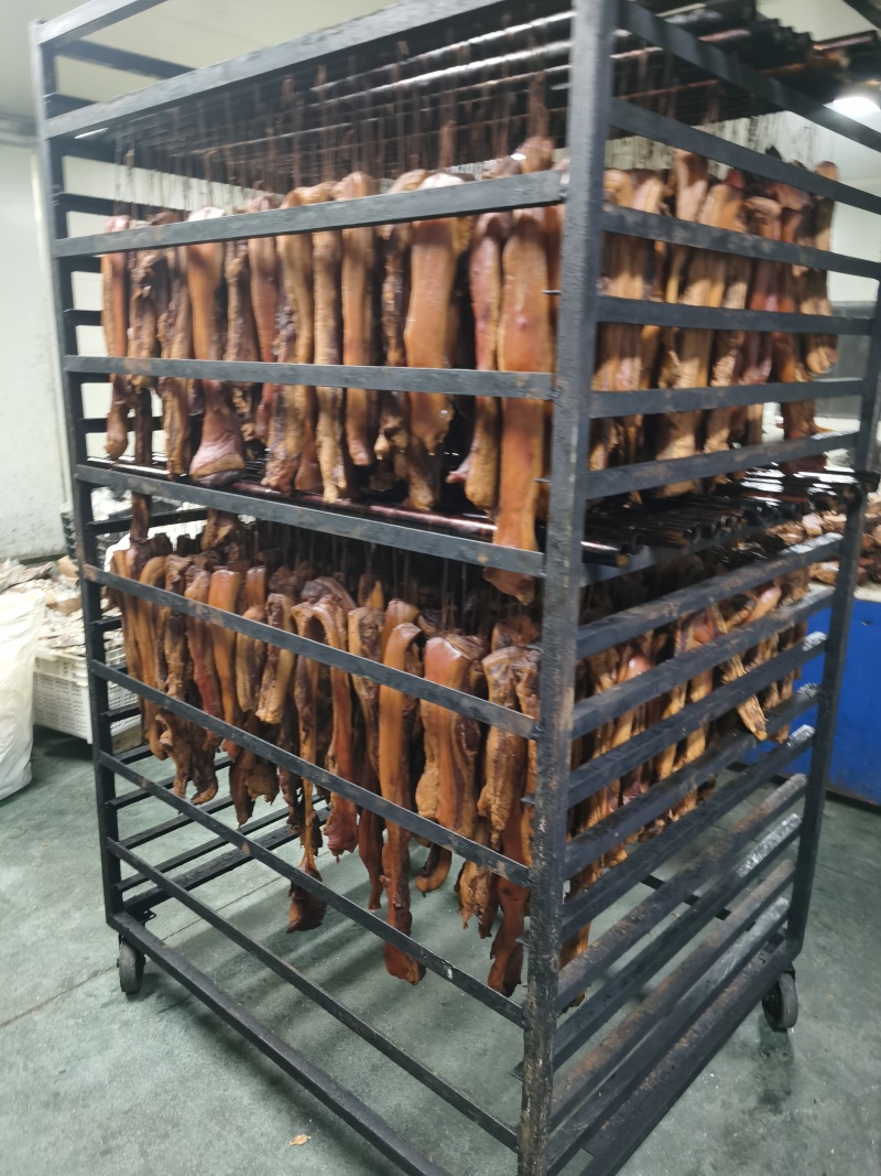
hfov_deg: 51.3
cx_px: 440
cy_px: 588
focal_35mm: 27
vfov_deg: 65.3
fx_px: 916
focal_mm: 5.56
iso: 400
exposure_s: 1/33.3
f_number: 1.6
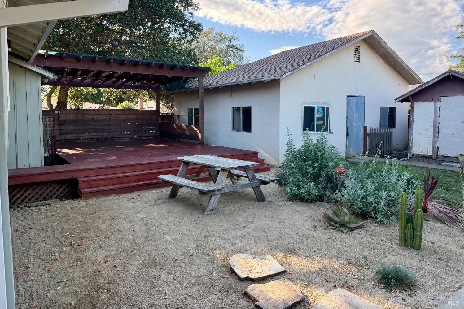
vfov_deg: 51.1
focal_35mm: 25
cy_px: 135
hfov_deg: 71.5
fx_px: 322
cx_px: 232
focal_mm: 6.76
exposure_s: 1/677
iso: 100
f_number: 1.78
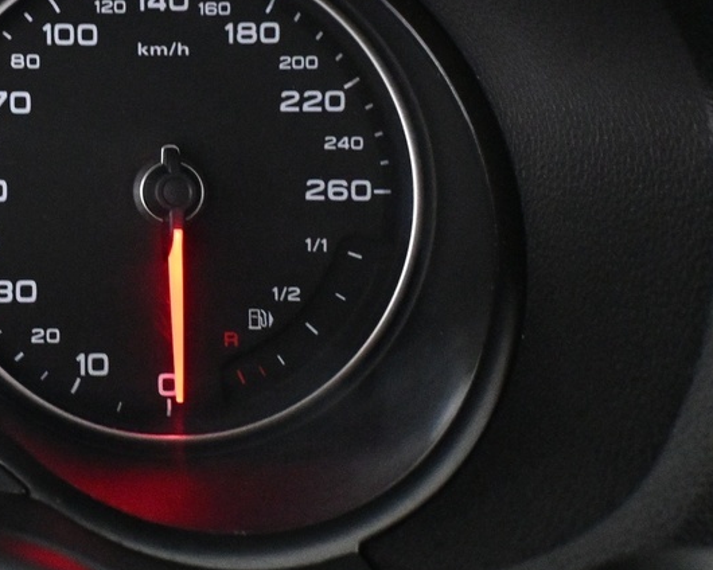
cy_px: 19
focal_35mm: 86
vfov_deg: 17.5
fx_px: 1815
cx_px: -262
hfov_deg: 20.0
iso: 4000
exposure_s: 1/30
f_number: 3.8
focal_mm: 20
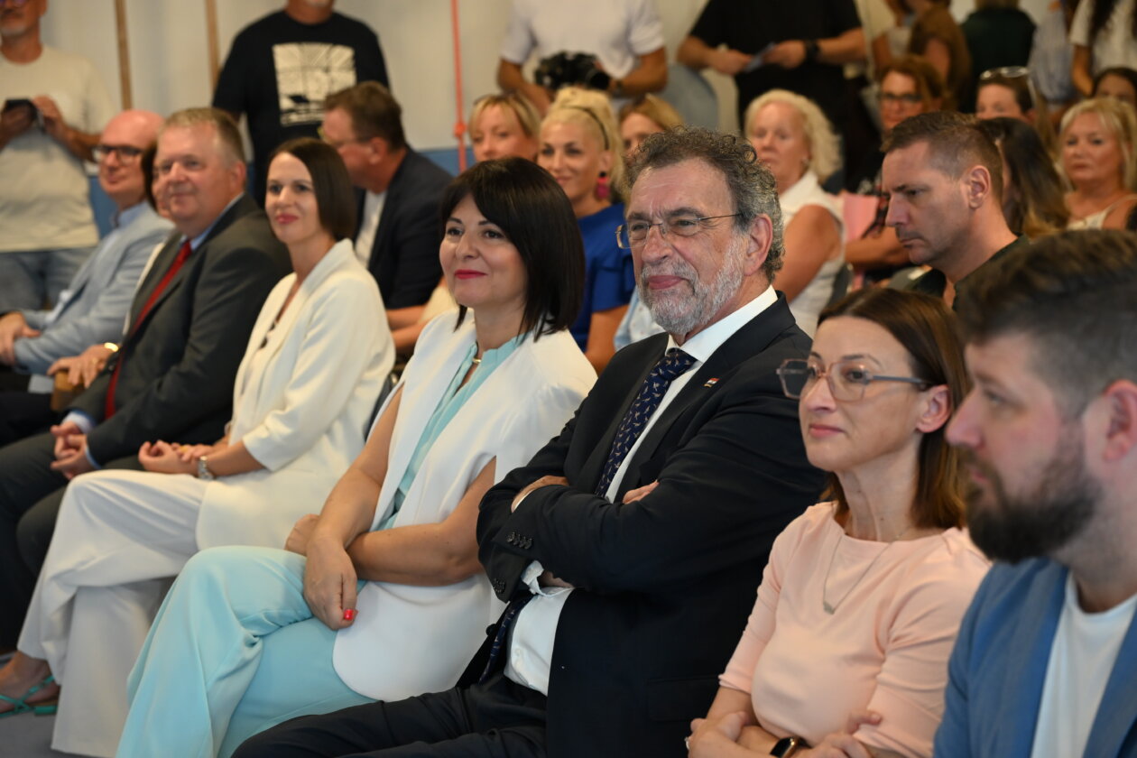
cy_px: 379
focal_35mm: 73
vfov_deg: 18.7
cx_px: 568
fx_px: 2305
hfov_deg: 27.7
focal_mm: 73
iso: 2000
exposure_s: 1/320
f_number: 4.5
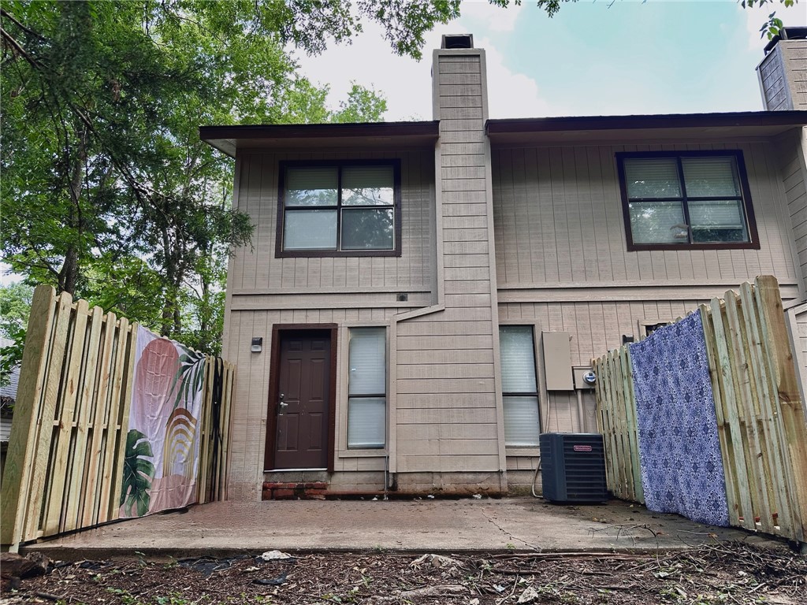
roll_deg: -0.2
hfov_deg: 71.6
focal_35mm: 24
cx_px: 404
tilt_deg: +16.2
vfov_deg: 56.8
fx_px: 560
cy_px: 302
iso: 64
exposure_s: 1/191
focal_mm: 6.86
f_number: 1.78
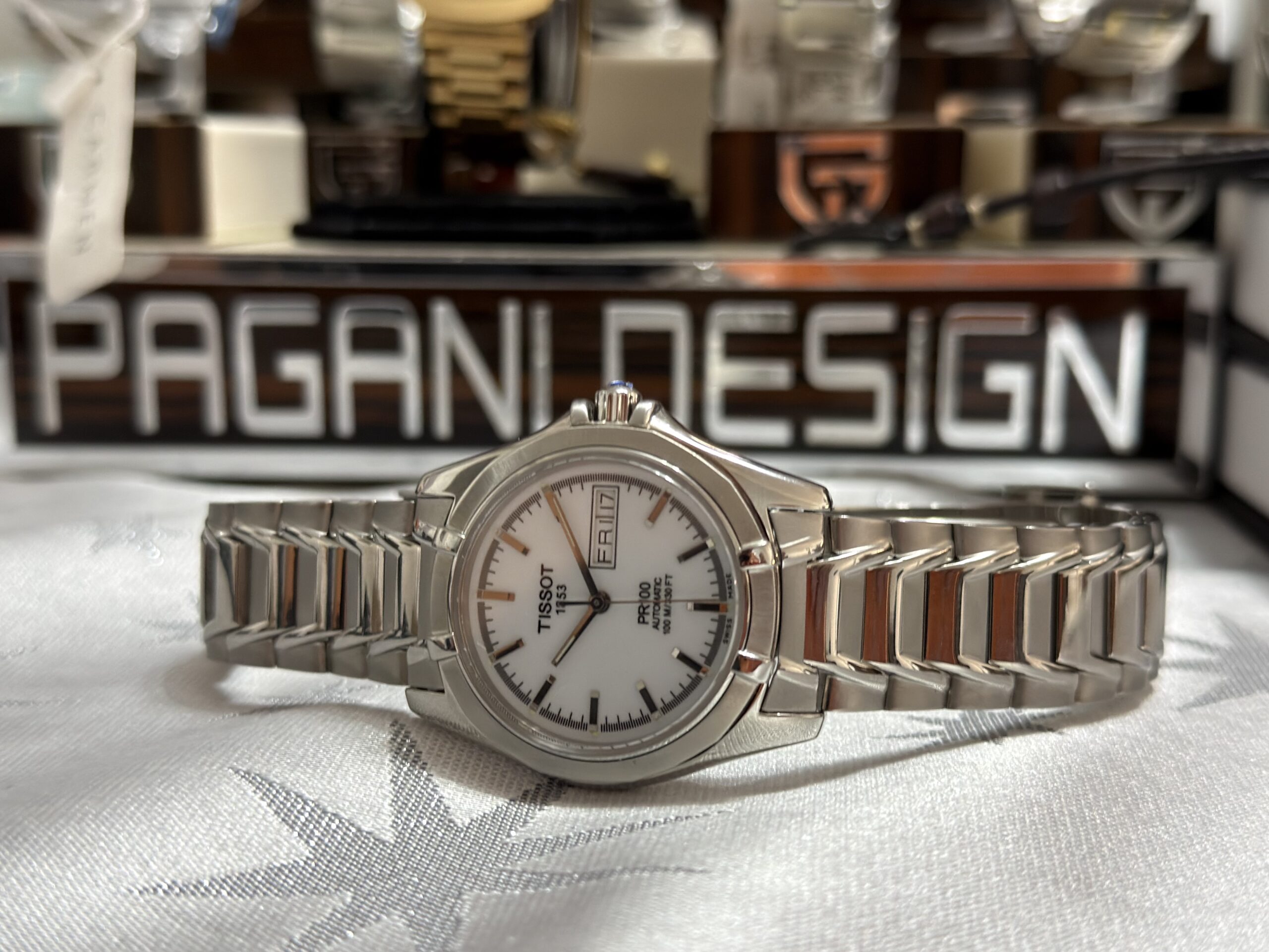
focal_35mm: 44
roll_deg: +0.0
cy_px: 476
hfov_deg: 42.9
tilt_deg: -11.4
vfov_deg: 32.9
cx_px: 634
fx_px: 1613
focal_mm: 6.76
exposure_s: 1/48
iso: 200
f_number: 1.78
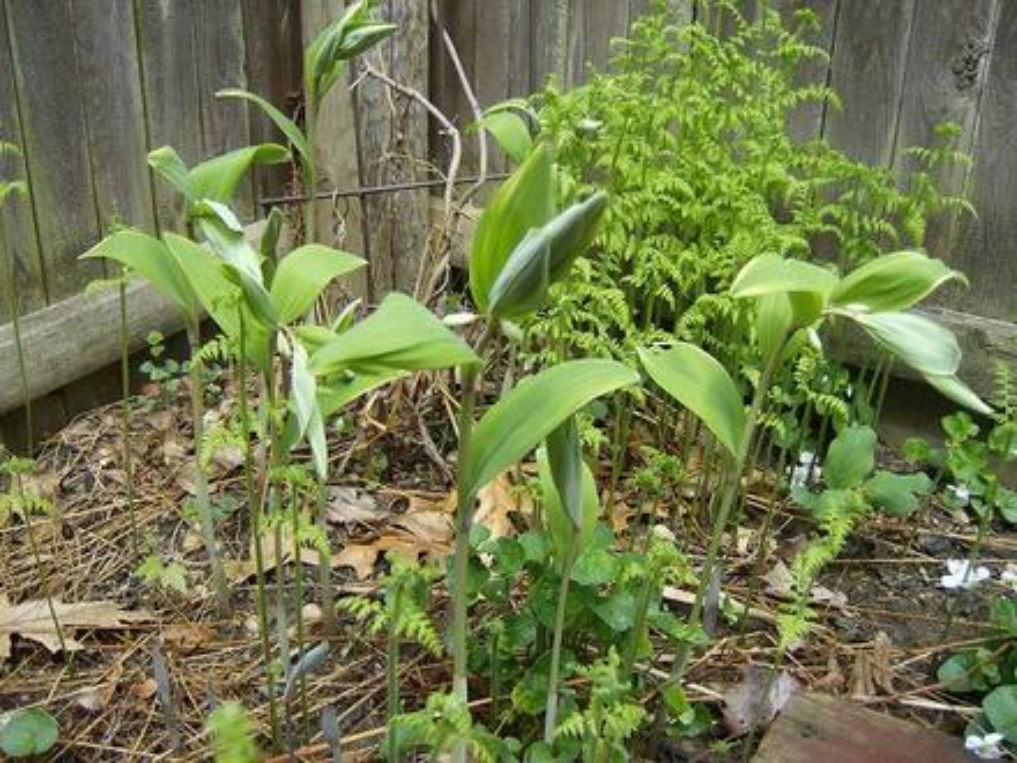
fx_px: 1058
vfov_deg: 39.7
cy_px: 382
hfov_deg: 51.4
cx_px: 508
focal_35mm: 36
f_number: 2.8
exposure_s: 1/339
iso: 100
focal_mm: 6
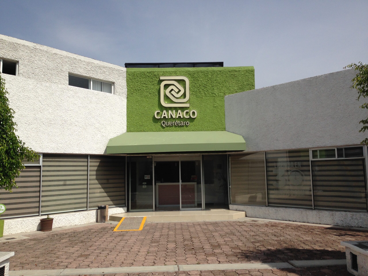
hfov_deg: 55.4
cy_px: 138
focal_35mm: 33
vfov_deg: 42.9
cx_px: 184
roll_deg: +0.9
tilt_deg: +3.8
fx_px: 351
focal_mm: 4.12
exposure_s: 1/2857
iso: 50
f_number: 2.4
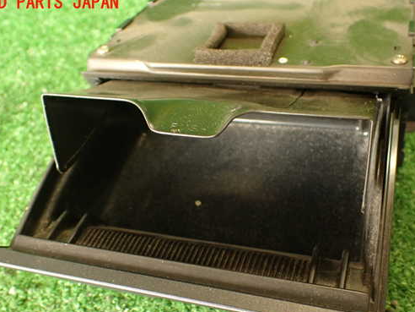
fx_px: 468
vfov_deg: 36.7
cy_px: 183
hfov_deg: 47.8
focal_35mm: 39
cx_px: 218
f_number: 2.4
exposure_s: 1/30
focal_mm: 5.79
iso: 250
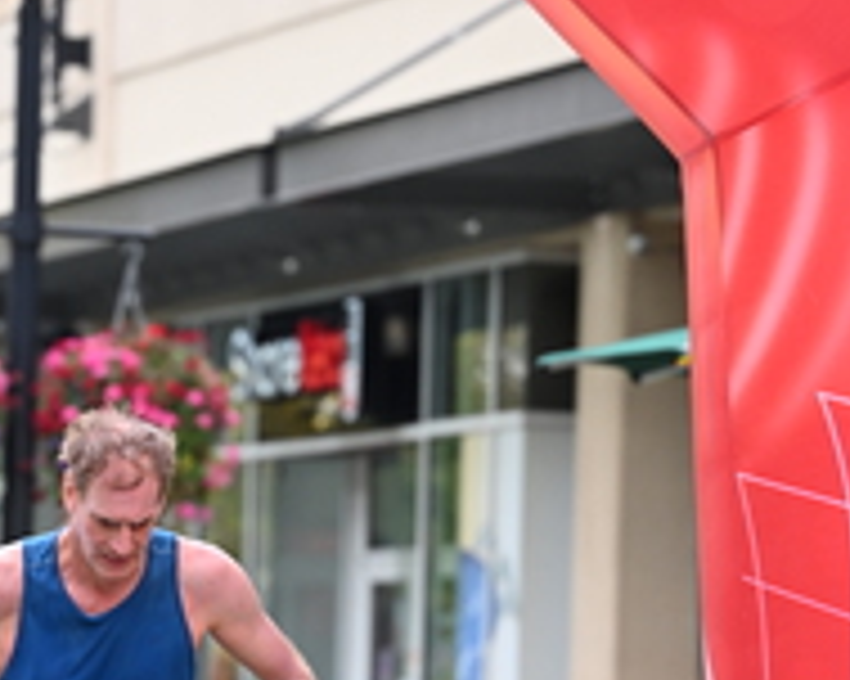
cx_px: 209
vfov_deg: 5.7
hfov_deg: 7.1
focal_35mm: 271
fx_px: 6814
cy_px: 504
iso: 640
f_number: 2.8
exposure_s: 1/1600
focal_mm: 99
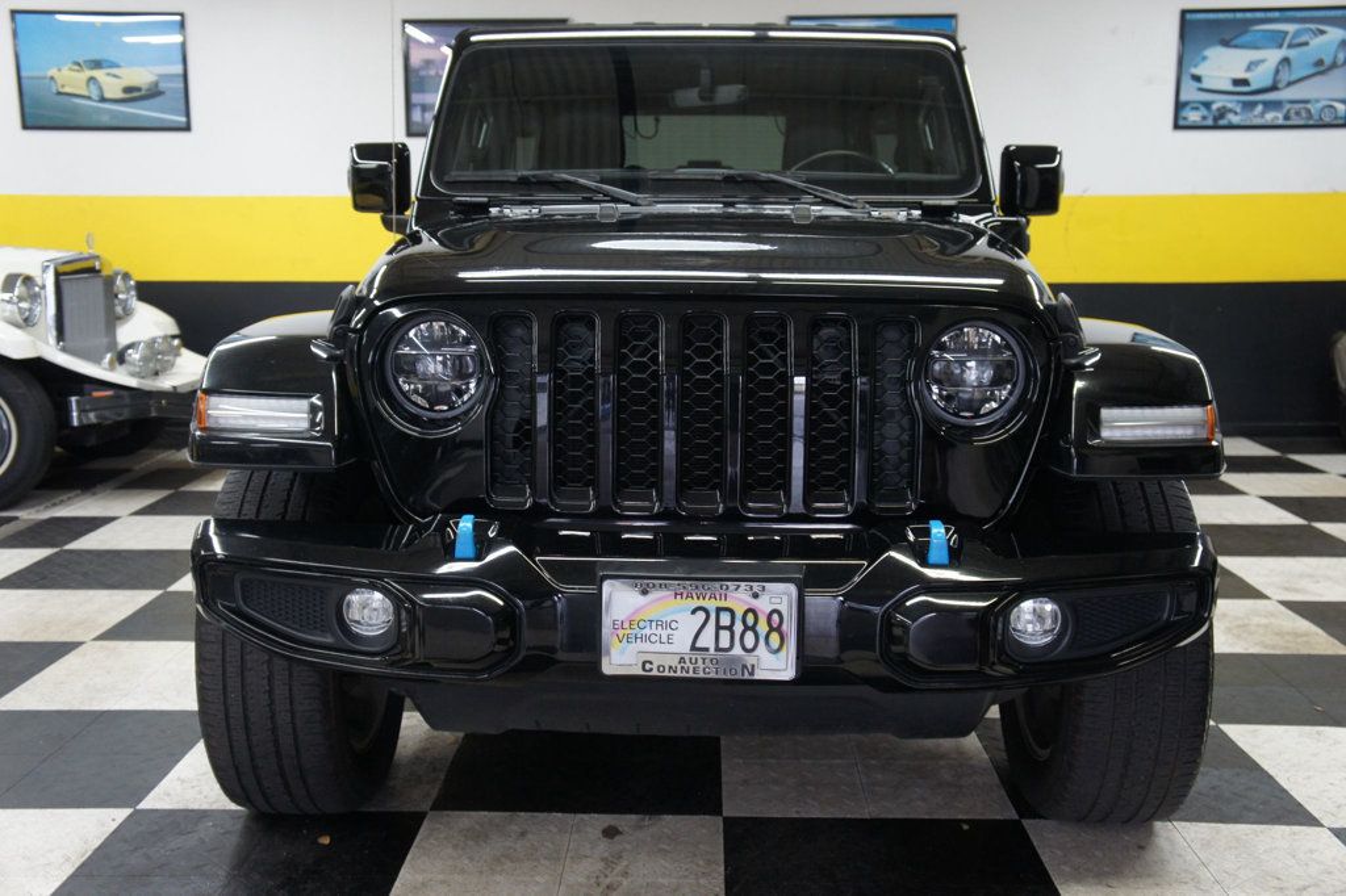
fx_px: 1402
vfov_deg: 35.5
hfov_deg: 51.3
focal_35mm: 38
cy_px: 448
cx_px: 673
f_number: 4
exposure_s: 1/40
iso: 500
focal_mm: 25
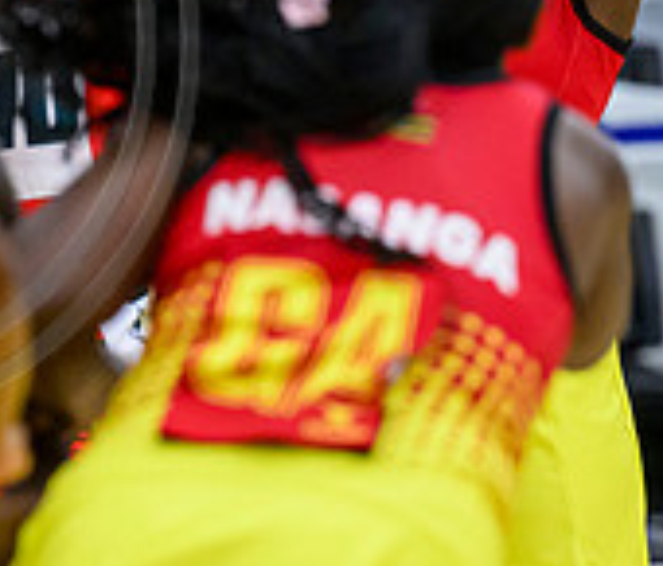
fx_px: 17904
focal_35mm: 889
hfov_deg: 2.1
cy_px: 235
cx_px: 387
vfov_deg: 1.8
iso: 4000
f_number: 3.2
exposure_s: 1/1000
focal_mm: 200
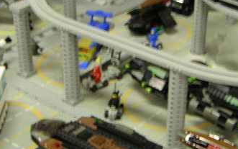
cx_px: 110
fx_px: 532
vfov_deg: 15.6
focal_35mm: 82
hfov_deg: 25.2
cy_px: 158
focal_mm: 5.3
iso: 100
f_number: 2.9
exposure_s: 1/6
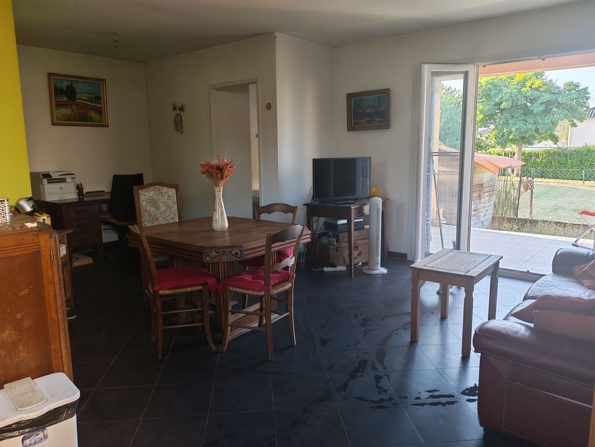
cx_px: 298
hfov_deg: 65.3
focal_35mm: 27
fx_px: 464
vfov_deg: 51.4
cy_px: 224
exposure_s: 1/100
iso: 125
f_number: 1.9
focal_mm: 6.12
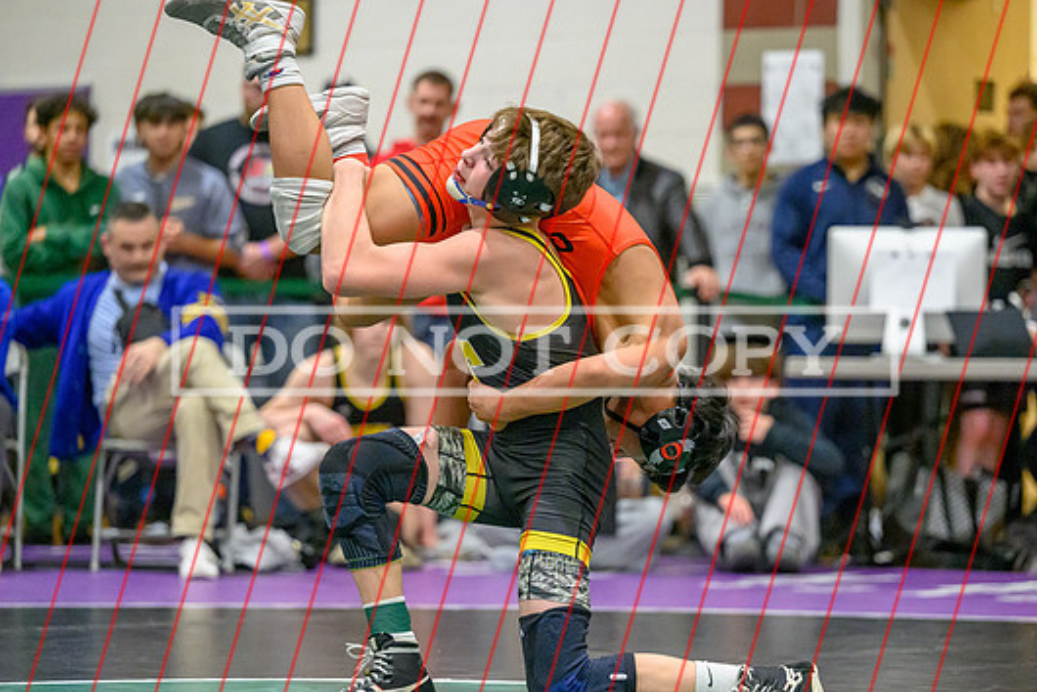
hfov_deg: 12.5
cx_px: 574
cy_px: 385
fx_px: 4726
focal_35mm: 164
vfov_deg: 8.4
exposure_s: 1/800
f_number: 2.8
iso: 14400
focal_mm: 140
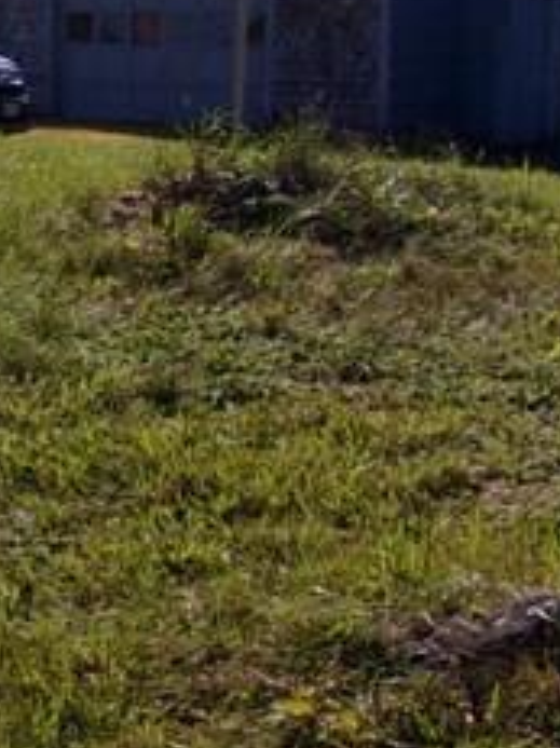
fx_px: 2677
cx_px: -948
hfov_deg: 9.9
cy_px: 207
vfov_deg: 15.8
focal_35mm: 124
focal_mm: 5.1
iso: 80
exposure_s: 1/125
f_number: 10.8
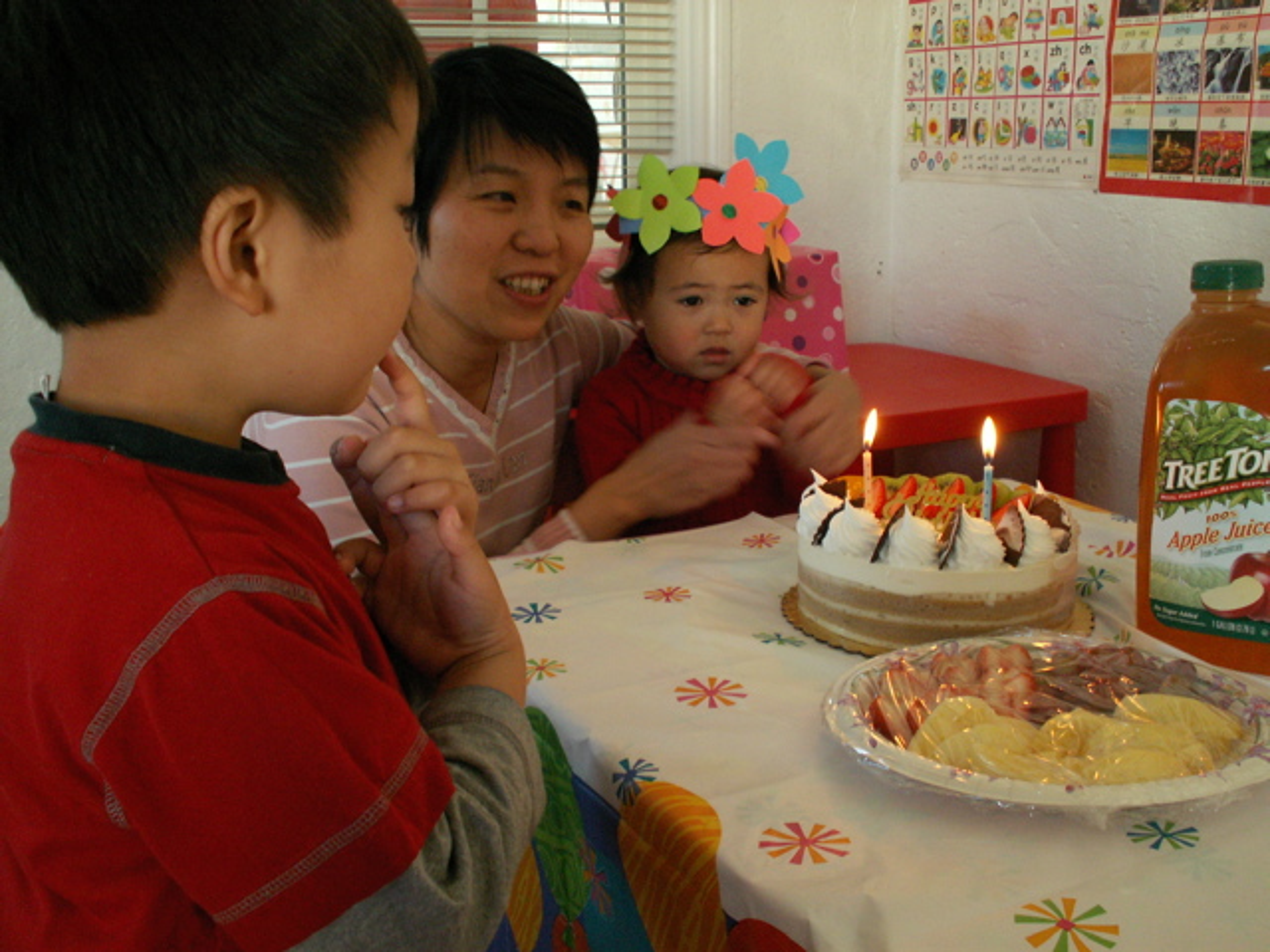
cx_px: 635
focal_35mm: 35
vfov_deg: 40.7
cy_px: 476
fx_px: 1284
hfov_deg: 52.6
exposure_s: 1/30
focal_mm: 5.86
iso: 160
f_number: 2.8
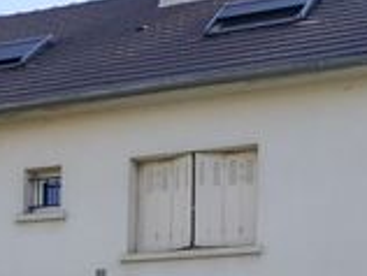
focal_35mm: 91
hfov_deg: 21.5
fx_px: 966
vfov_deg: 15.3
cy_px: 392
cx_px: 167
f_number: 1.9
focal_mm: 3.94
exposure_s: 1/1410
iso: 250
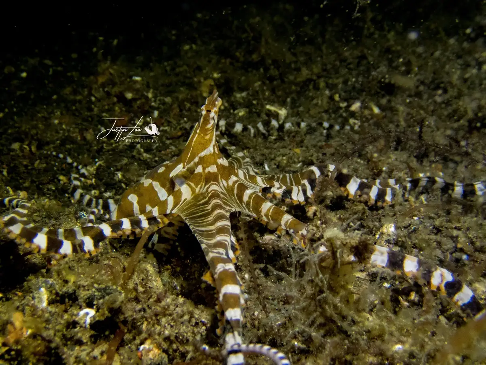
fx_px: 688
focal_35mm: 49
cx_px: 243
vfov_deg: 29.7
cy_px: 182
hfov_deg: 38.9
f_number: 4.5
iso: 200
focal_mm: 8.99
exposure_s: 1/100
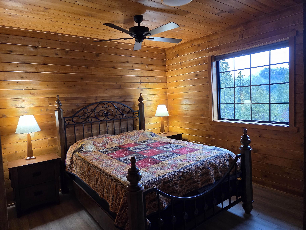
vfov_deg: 58.9
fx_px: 203
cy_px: 115
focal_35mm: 23
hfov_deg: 73.9
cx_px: 153
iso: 500
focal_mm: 5.4
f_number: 1.8
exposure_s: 1/120
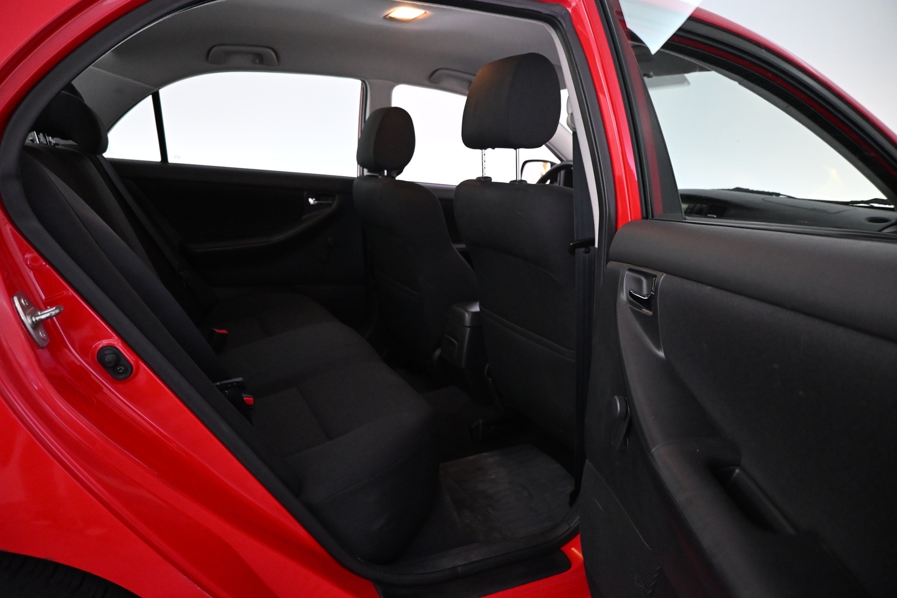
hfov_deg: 73.7
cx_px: 448
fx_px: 598
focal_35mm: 24
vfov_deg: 53.1
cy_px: 299
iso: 3200
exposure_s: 1/80
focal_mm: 16
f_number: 3.5
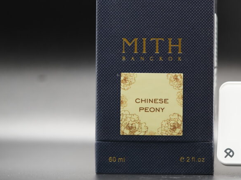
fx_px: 1051
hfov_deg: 13.1
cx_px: 155
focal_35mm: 151
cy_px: 66
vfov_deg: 9.8
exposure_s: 1/100
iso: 2000
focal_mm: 90
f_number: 4
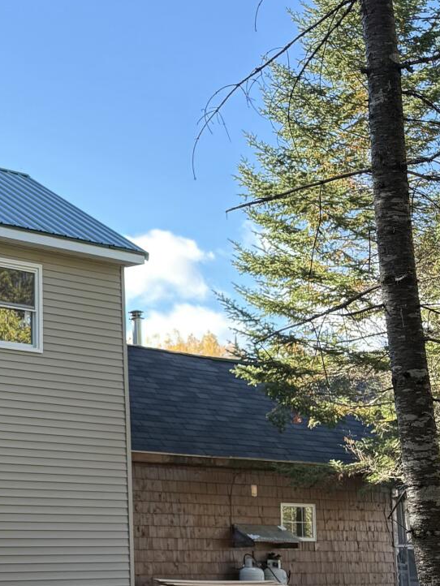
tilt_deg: +15.3
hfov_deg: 19.6
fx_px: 1220
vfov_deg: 26.9
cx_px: -49
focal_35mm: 72
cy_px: 220
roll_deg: -1.1
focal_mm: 5.96
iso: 100
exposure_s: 1/243
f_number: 1.6
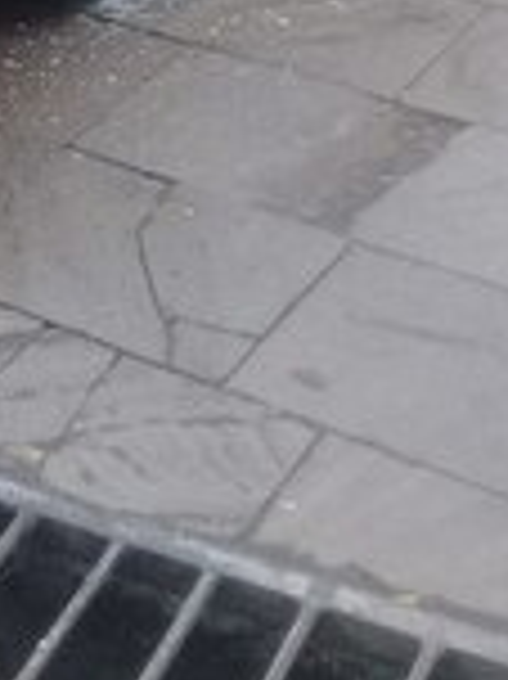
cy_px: -239
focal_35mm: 102
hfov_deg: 14.1
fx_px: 1999
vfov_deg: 17.8
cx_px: -85
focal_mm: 3.3
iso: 64
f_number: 2.2
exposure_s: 1/164
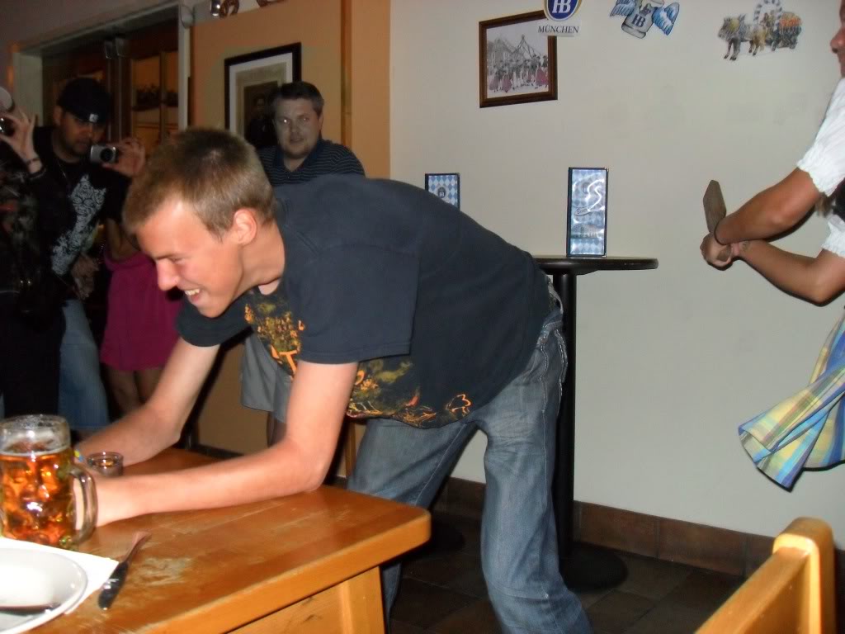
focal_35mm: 35
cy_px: 317
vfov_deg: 40.7
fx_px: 854
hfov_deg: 52.6
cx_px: 422
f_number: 2.8
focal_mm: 6.2
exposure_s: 1/45
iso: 400
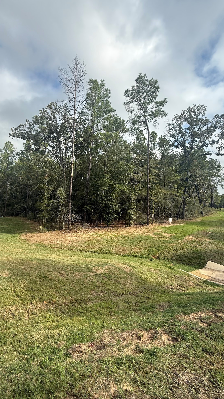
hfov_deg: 66.2
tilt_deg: +2.9
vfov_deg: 99.4
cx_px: 86
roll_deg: -2.7
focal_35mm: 16
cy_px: 199
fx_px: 169
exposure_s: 1/770
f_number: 2.2
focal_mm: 2.22
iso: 50
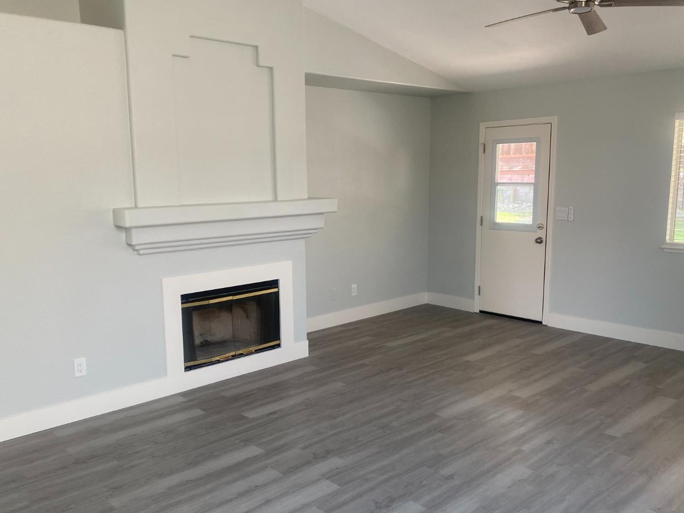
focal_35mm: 31
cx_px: 331
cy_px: 267
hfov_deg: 58.3
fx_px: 613
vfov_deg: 45.4
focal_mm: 4.25
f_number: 1.8
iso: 100
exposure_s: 1/121
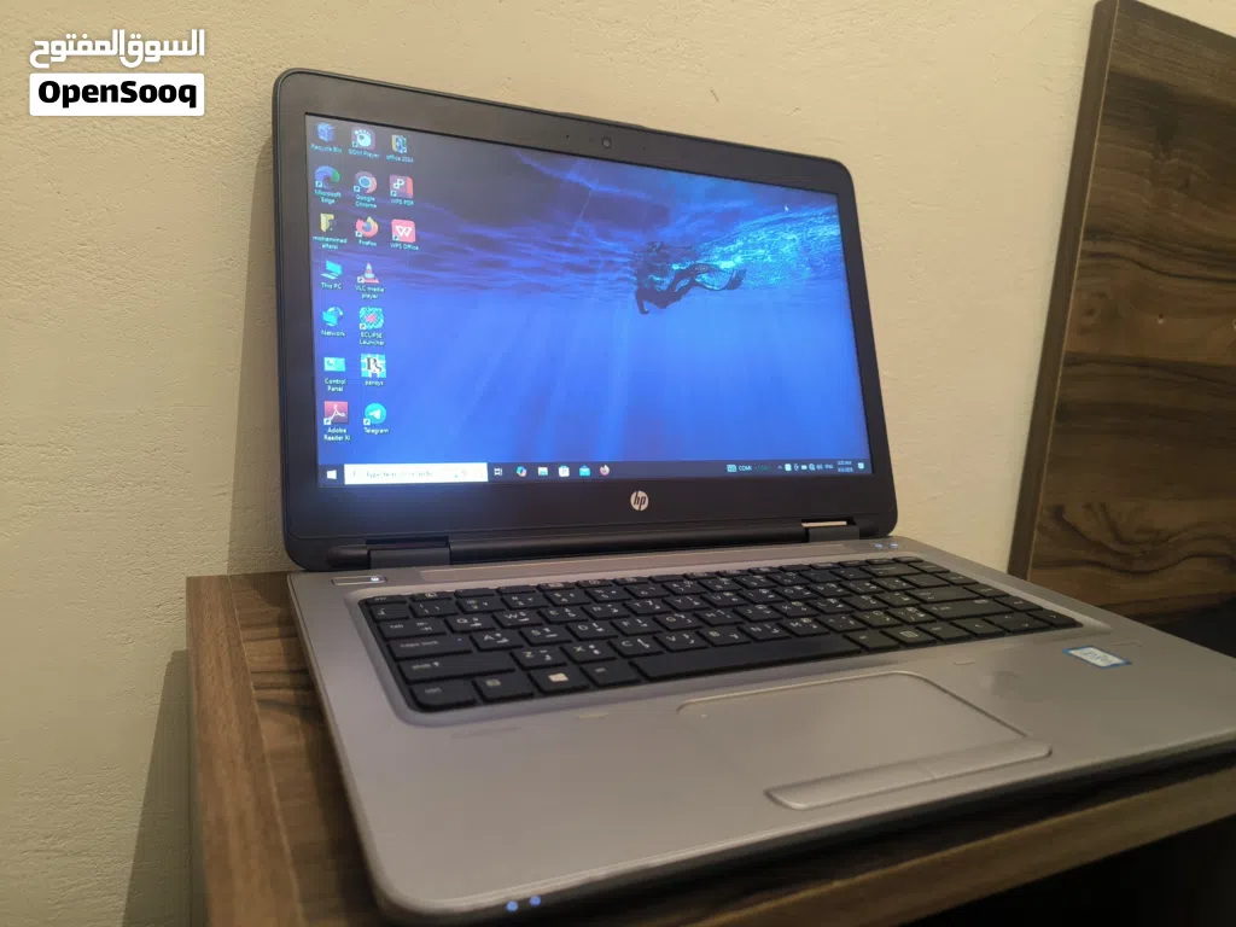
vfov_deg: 56.8
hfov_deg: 71.6
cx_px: 618
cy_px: 464
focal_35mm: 24
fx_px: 857
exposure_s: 1/25
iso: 569
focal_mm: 6.92
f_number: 1.9
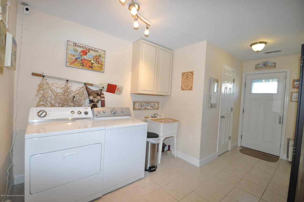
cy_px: 101
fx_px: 127
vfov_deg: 77.2
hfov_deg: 100.5
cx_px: 152
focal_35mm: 15
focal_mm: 10
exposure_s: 1/60
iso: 400
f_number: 4
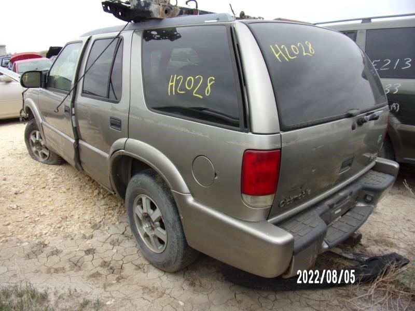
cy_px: 156
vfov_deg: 56.8
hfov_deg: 71.6
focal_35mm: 24
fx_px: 288
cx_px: 208
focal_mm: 4.3
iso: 80
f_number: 3.3
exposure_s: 1/320
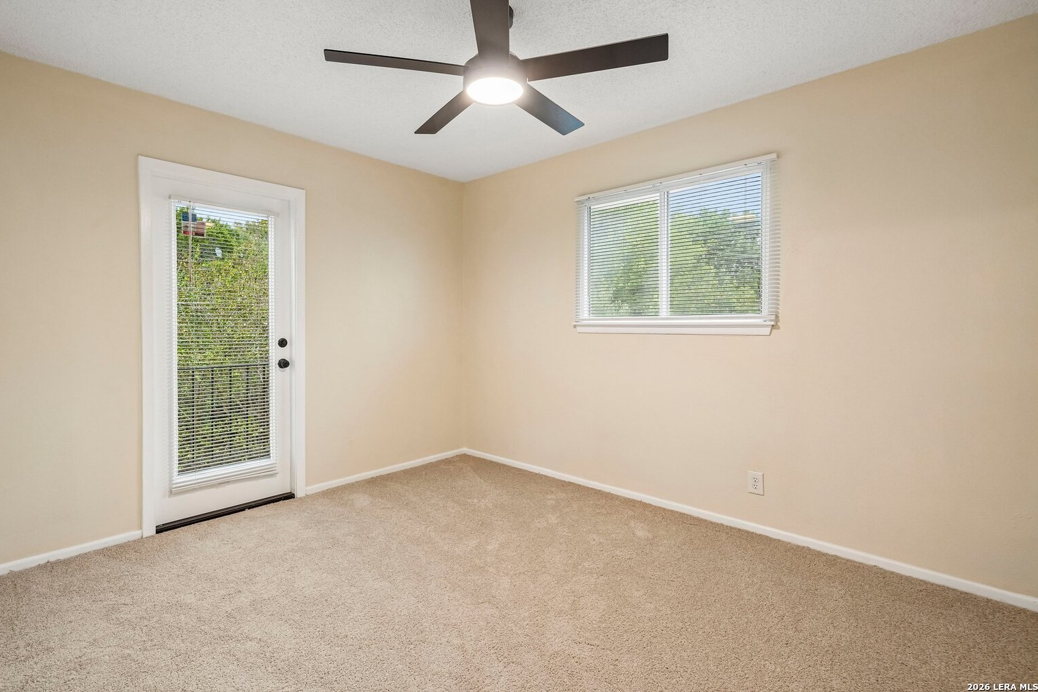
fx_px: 461
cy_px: 324
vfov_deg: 73.7
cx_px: 486
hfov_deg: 96.6
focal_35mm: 16
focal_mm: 15
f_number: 8
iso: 500
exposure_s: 1/15
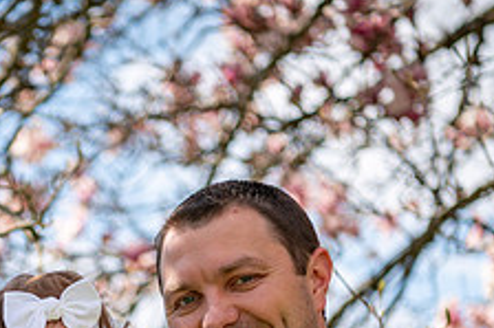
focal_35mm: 181
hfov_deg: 11.3
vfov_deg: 7.5
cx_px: 46
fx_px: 2482
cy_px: 398
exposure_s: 1/5000
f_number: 2.8
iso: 400
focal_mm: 70
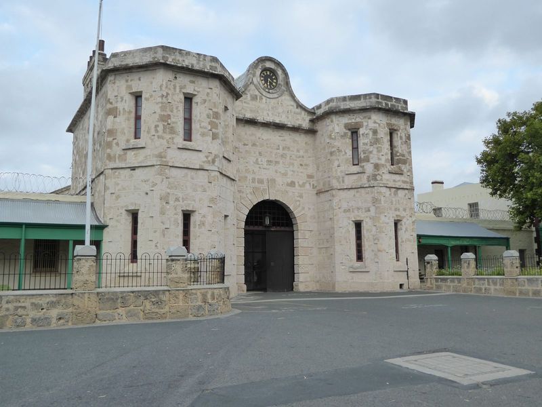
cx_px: 271
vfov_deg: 44.2
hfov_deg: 56.8
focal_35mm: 32
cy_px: 204
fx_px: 501
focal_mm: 5.4
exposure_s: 1/250
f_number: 3.5
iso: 160
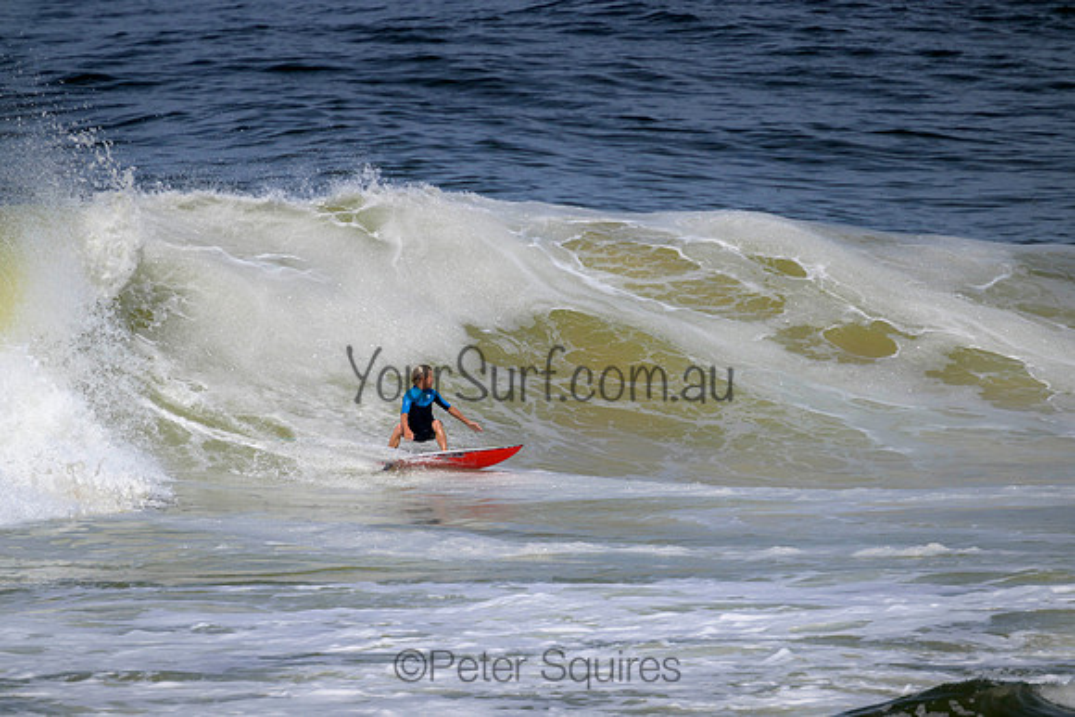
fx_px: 23893
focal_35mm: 800
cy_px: 358
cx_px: 538
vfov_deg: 1.7
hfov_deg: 2.6
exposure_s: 1/2000
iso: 360
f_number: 11
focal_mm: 800
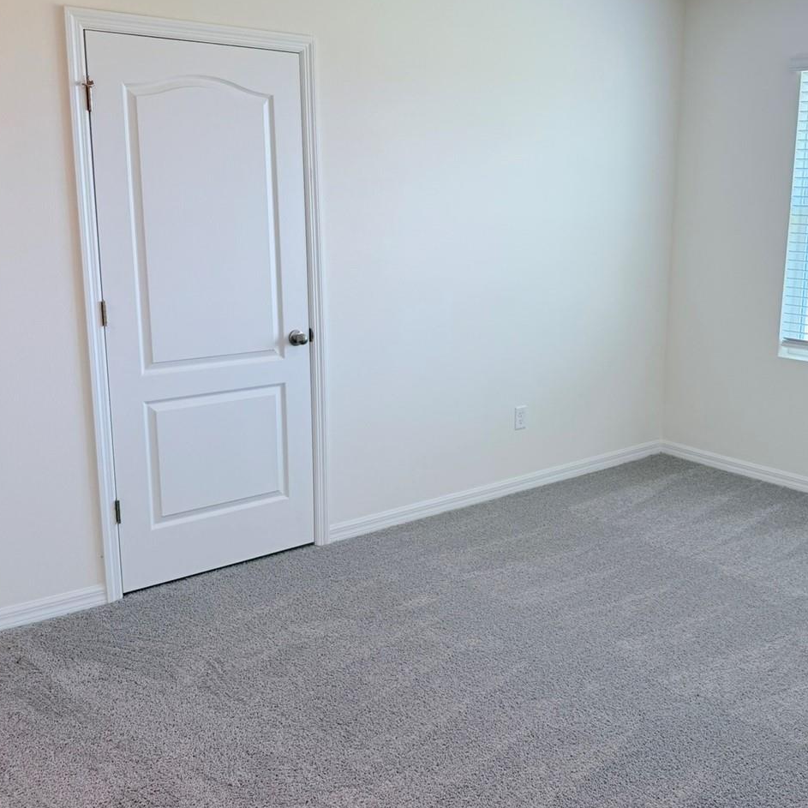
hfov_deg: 45.5
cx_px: 522
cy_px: 367
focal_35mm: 36
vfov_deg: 46.0
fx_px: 951
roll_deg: -0.3
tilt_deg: -11.2
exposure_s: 1/176
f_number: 1.78
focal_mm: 6.76
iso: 80
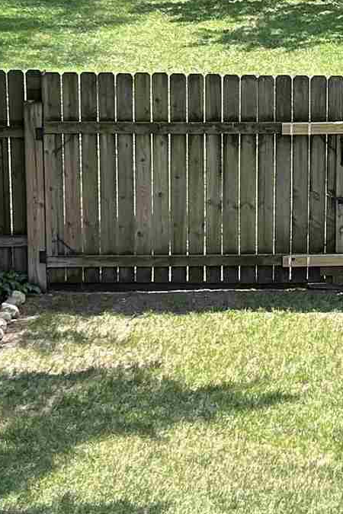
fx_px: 1758
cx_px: 345
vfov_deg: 16.6
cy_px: 161
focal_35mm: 123
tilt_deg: -12.6
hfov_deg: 11.0
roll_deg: +0.7
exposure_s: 1/957
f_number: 1.5
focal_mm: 5.7
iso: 50
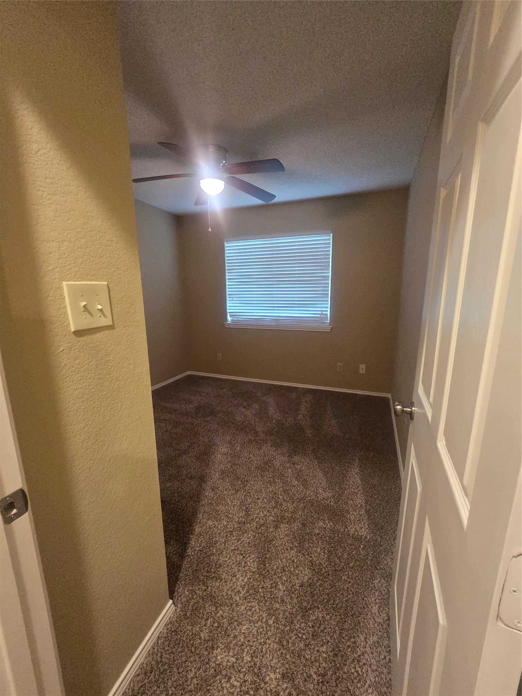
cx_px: 261
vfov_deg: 106.2
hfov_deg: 89.9
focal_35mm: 13
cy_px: 348
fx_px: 261
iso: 800
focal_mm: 2.2
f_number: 2.2
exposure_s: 1/60
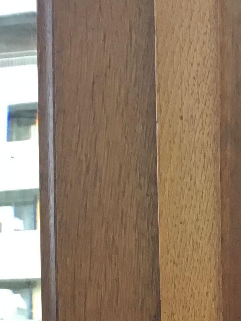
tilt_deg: -4.5
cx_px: 418
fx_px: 1030
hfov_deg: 12.3
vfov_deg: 15.8
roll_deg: -0.2
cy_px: 529
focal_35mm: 111
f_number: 2.4
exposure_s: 1/33
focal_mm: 3.3
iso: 40
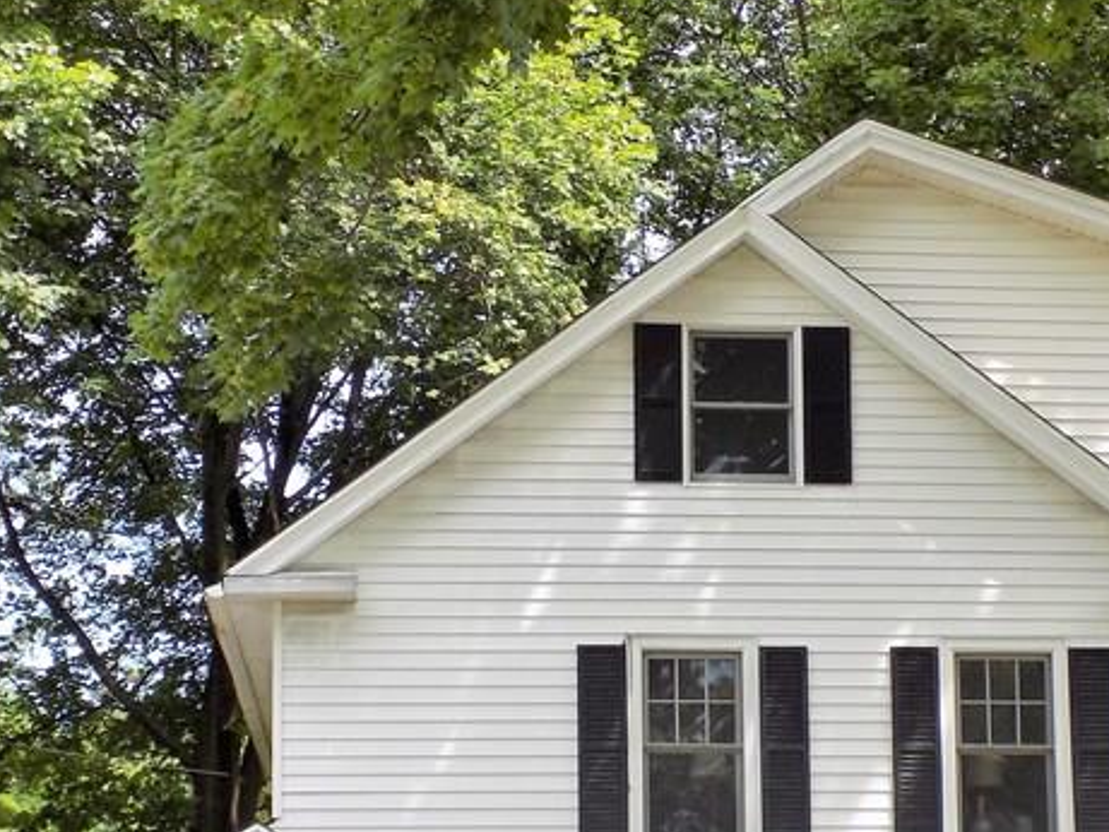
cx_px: 628
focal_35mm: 91
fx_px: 2916
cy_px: 696
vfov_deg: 16.1
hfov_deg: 21.5
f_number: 3.6
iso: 80
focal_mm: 7.3
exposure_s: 1/200
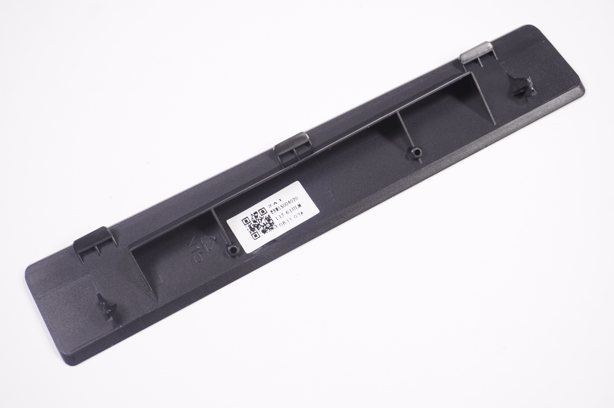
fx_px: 869
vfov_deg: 26.4
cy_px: 204
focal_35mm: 51
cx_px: 307
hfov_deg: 38.9
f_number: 5.6
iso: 640
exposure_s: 1/250
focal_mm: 34
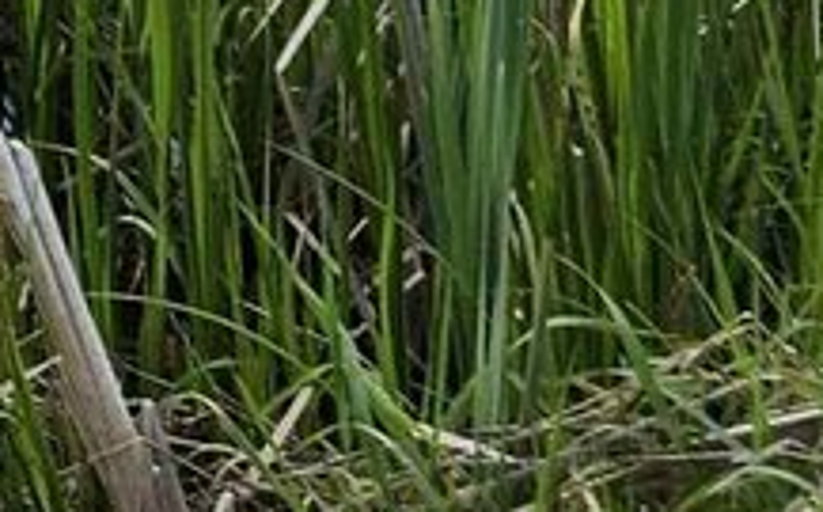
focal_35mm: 180
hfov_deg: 10.6
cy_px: -1350
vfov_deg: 6.3
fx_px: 4032
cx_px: -880
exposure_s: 1/1751
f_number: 1.8
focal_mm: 5.4
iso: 25
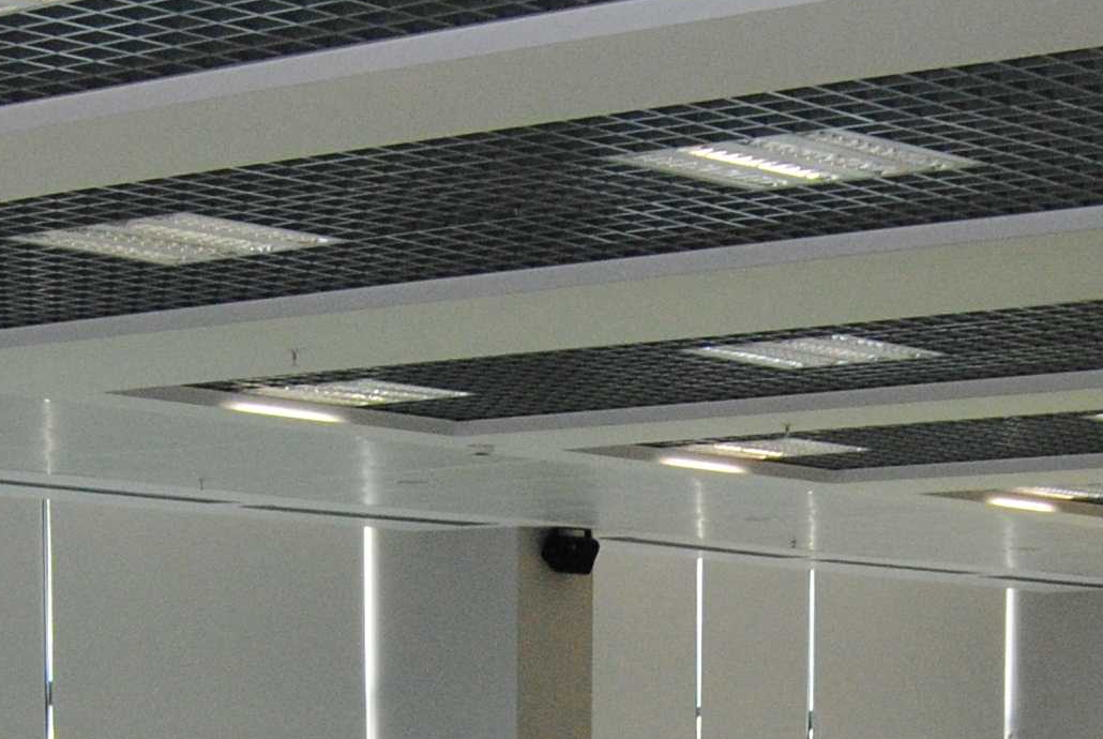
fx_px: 3805
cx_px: 488
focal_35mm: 124
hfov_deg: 16.5
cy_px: 1120
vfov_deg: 10.7
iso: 800
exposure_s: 1/60
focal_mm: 22
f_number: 5
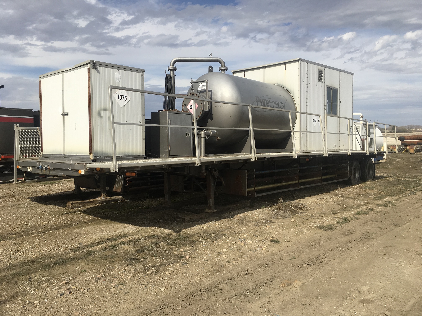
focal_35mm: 29
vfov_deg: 48.2
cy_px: 158
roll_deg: +1.5
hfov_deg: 61.7
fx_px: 354
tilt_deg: -4.5
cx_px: 211
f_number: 2.2
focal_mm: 4.15
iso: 25
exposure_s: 1/2198
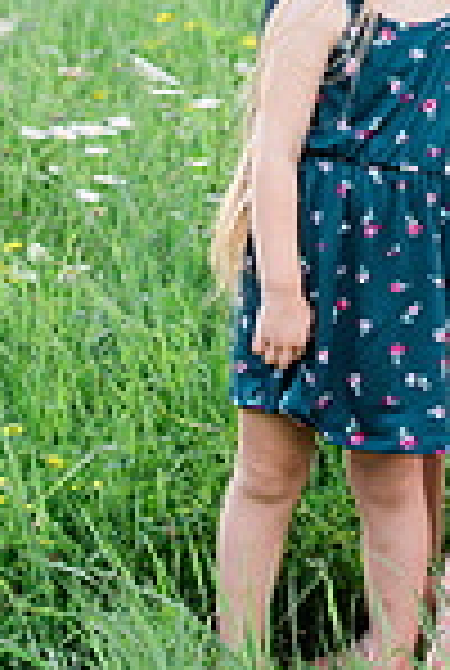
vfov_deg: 8.2
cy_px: -157
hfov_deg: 5.6
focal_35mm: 247
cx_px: 464
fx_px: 4610
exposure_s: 1/800
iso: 250
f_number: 4.5
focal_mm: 82
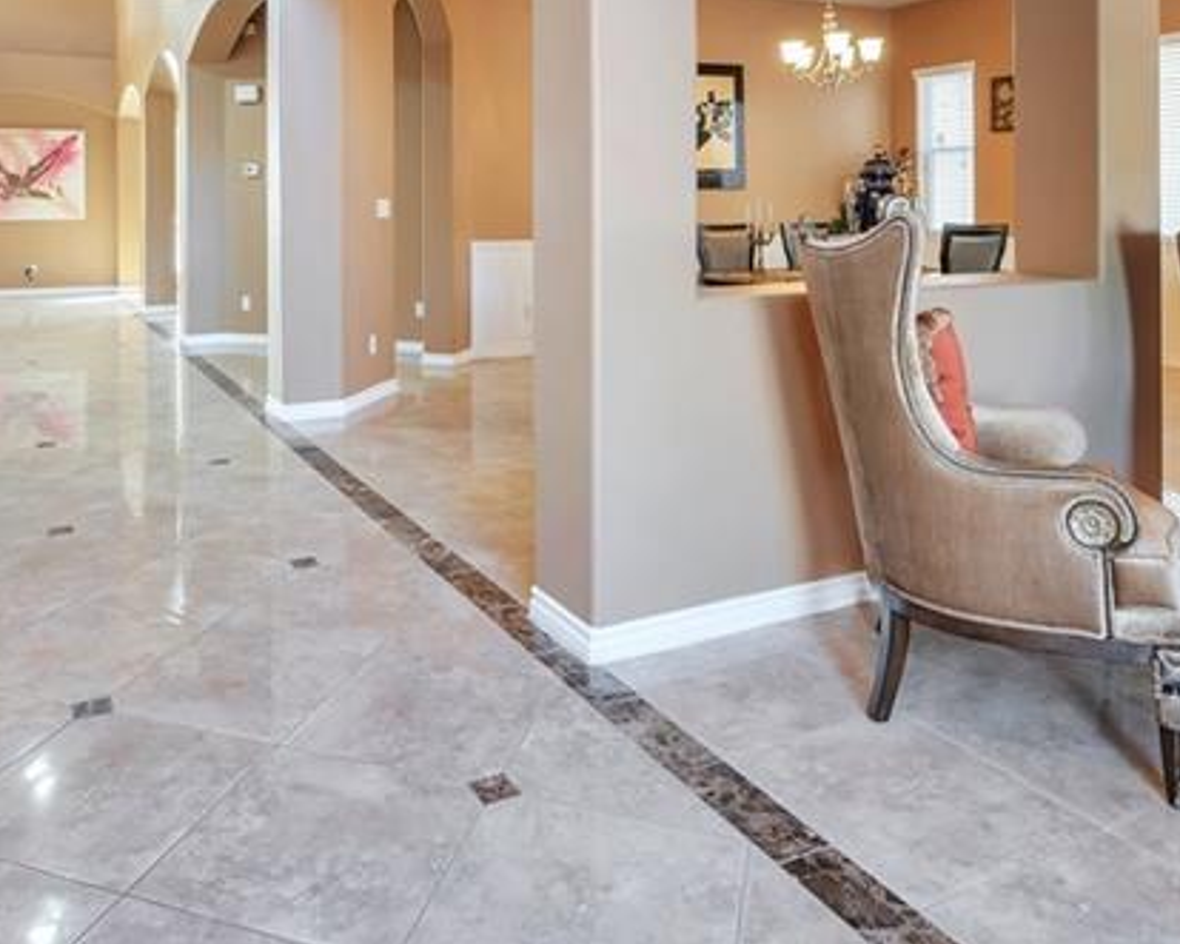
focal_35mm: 29
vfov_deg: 47.5
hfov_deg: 60.0
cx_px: 476
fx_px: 1013
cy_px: 201
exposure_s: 1/8
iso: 500
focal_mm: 16
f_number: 9
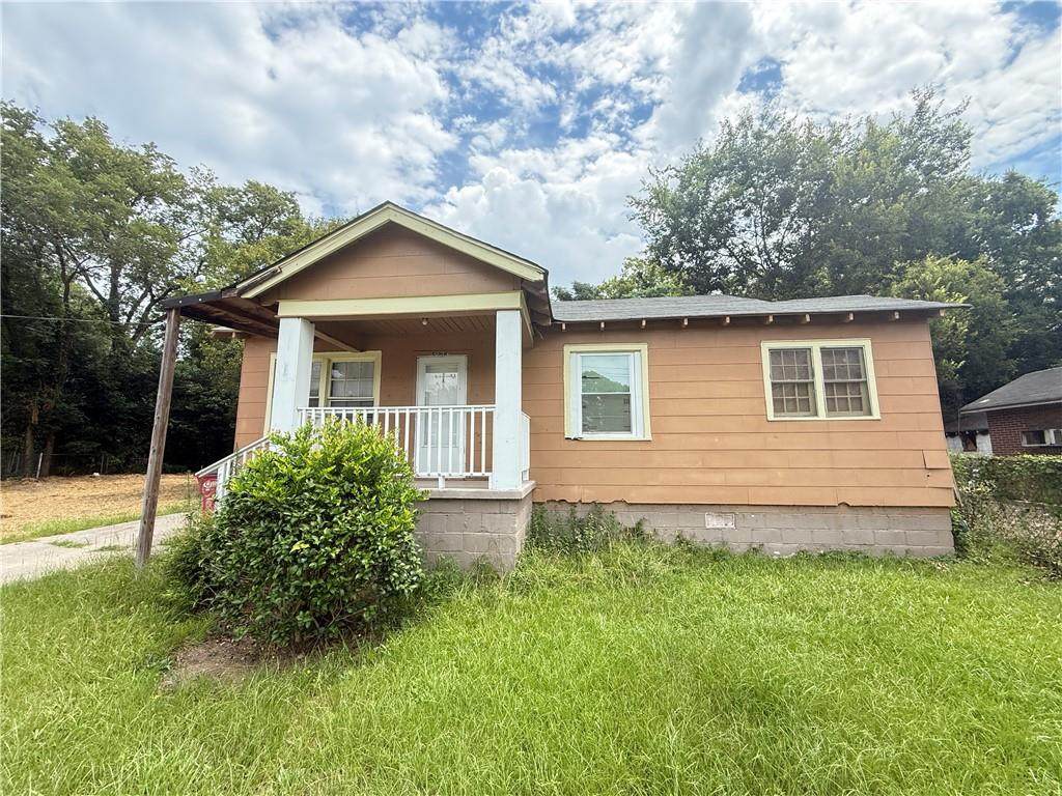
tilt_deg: +8.3
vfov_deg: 85.7
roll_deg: -1.2
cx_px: 531
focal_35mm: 14
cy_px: 398
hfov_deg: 102.1
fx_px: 430
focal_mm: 2.22
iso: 64
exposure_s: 1/717
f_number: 2.2
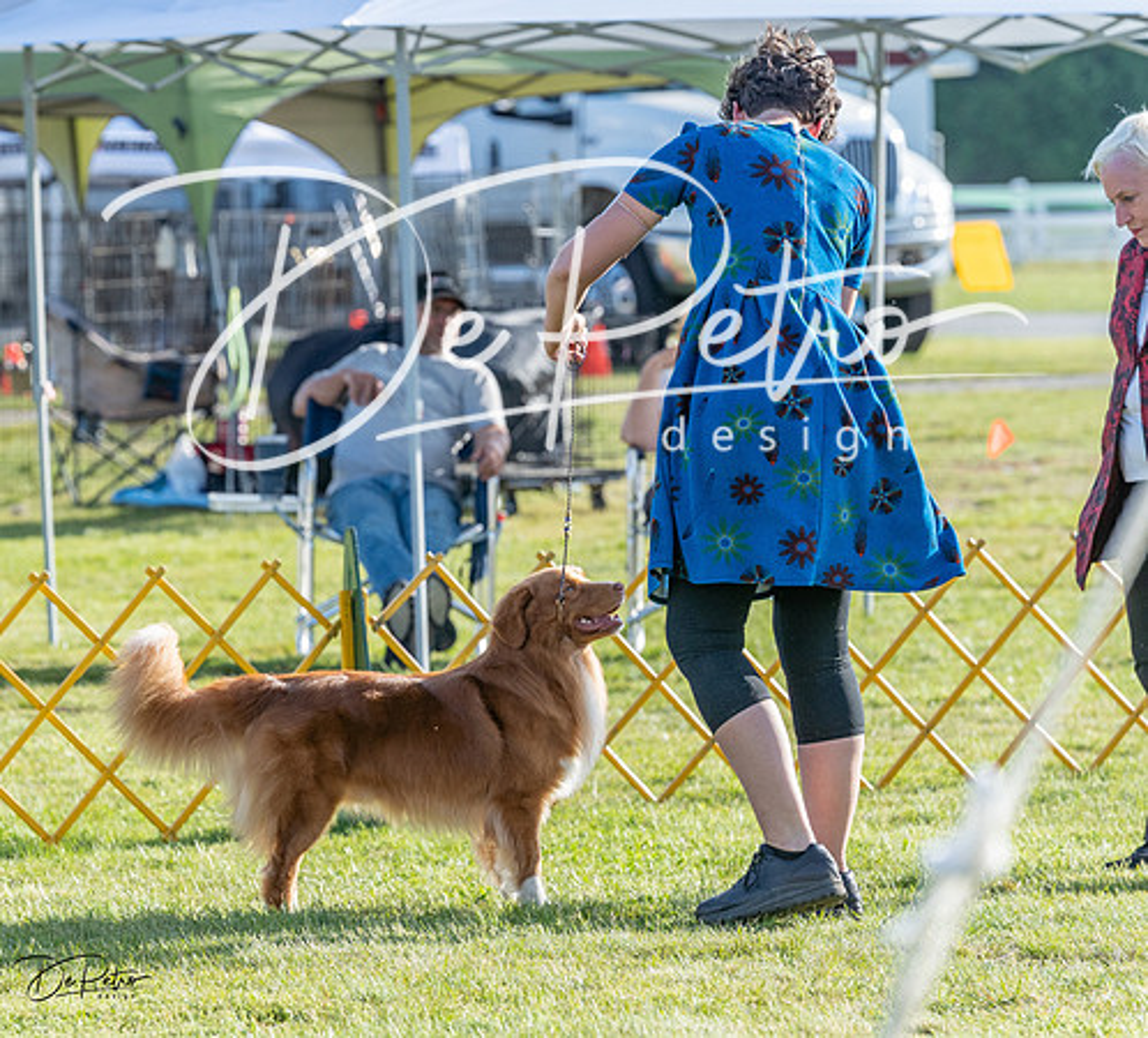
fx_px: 8646
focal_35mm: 242
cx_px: 370
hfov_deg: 7.6
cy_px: 519
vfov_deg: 6.9
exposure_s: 1/1250
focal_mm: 200
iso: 800
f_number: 6.3
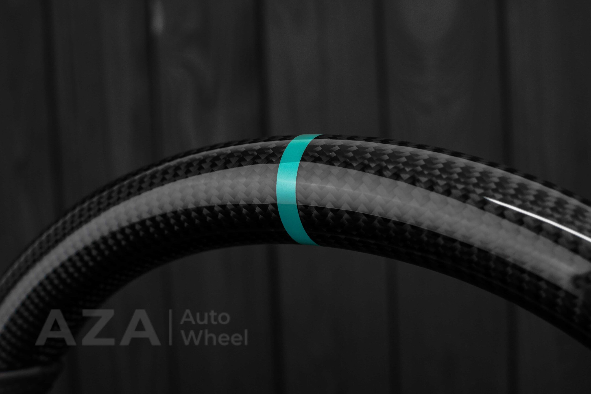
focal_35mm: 52
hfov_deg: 37.8
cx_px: 296
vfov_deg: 25.8
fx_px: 862
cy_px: 197
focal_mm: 35
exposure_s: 1/125
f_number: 6.3
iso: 500
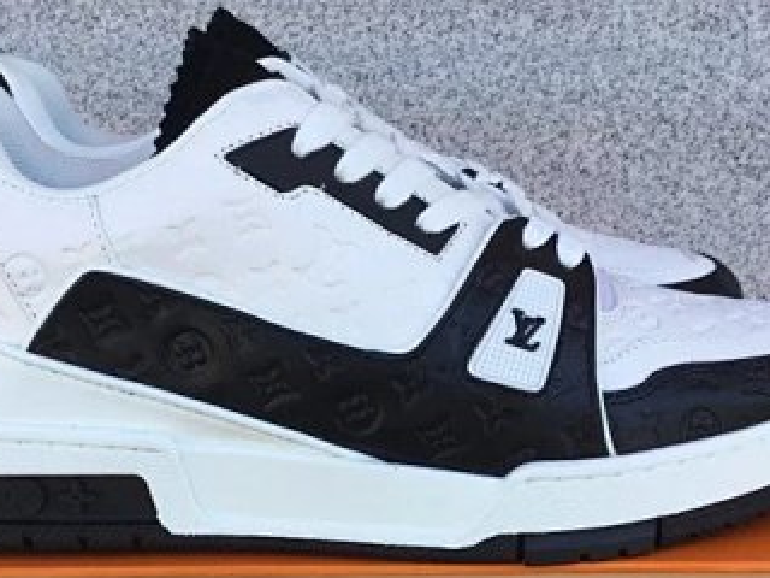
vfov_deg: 23.2
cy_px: 499
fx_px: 1379
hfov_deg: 31.2
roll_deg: +0.9
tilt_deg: -19.9
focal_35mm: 62
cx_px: 349
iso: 25
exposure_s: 1/248
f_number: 2.4
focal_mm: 3.3
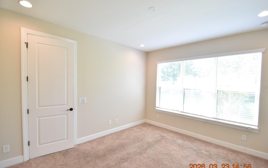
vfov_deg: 71.2
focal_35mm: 16
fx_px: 117
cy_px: 87
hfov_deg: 97.8
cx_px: 138
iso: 800
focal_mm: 10
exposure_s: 1/180
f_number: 3.5
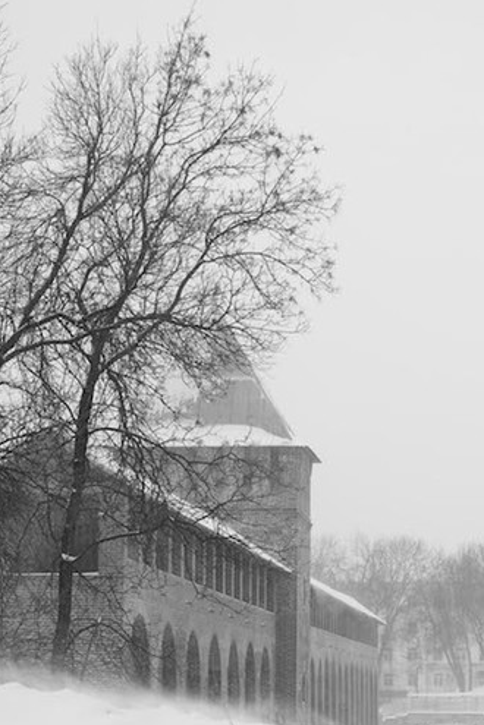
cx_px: 210
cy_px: 464
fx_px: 2420
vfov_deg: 17.0
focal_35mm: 120
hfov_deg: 11.4
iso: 400
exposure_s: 1/800
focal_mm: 66
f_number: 5.6
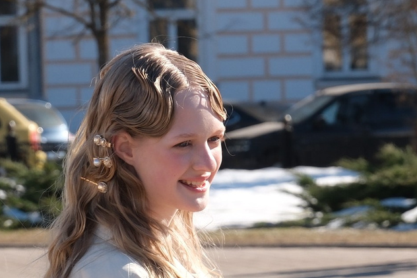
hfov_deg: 6.8
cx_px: 229
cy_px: 309
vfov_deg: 4.5
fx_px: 3520
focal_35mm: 304
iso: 200
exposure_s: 1/680
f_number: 4.8
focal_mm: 50
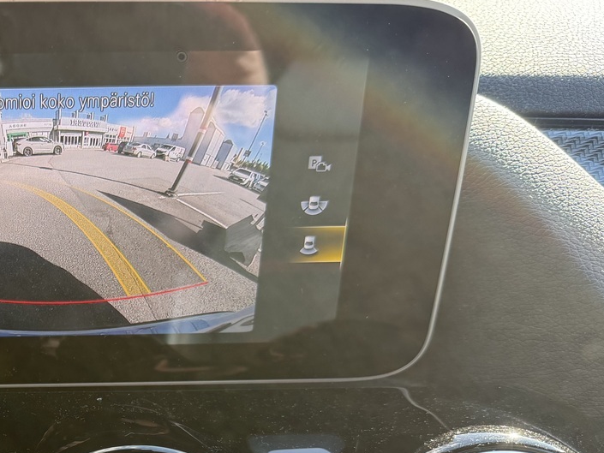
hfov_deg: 35.4
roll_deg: +0.6
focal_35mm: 49
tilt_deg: -29.7
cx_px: 7
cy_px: 404
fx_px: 855
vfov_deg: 28.6
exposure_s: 1/231
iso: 125
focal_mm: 6.76
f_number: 1.78
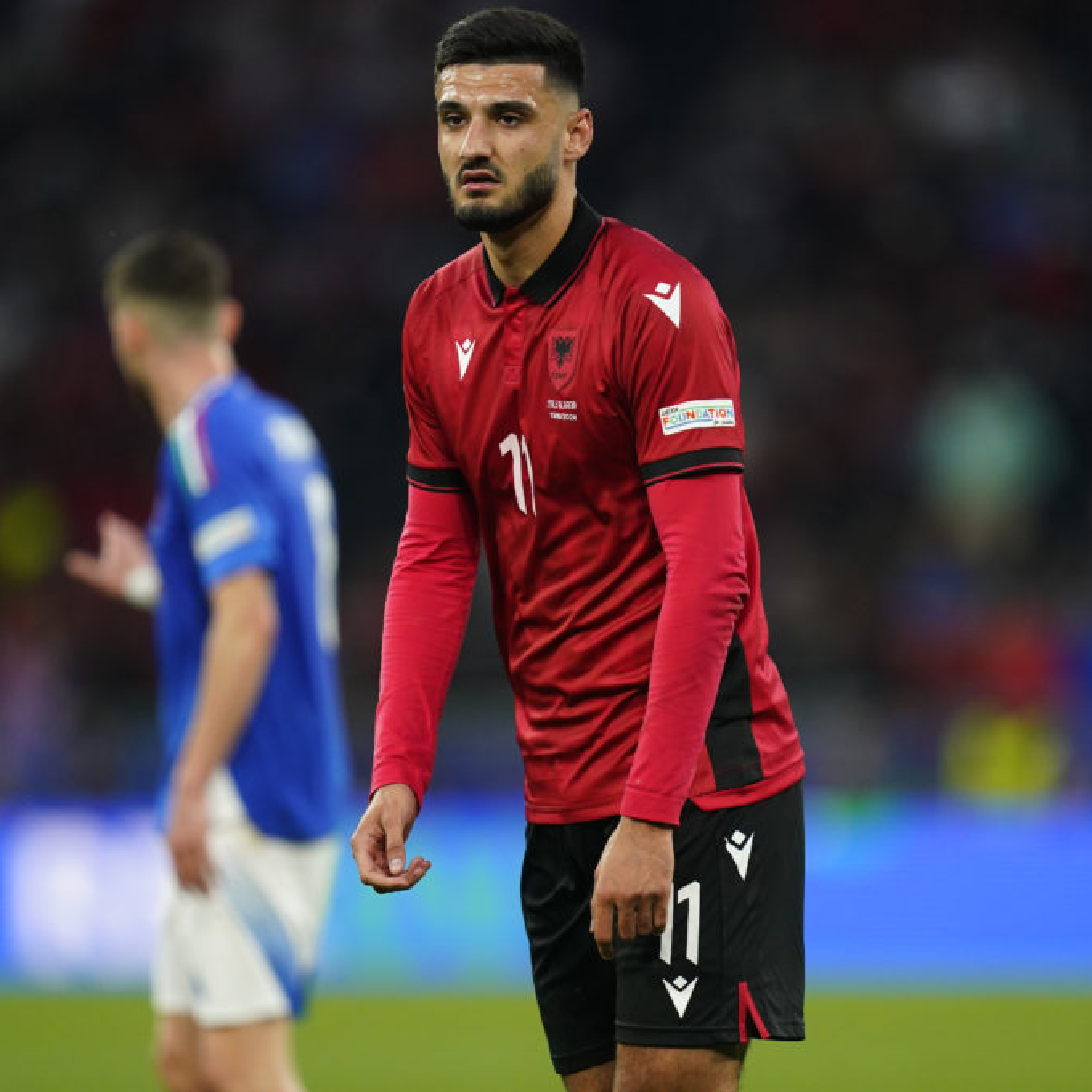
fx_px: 18273
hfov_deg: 3.4
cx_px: 536
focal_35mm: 512
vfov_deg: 3.4
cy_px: 547
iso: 2000
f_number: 2.8
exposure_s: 1/1600
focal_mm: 400
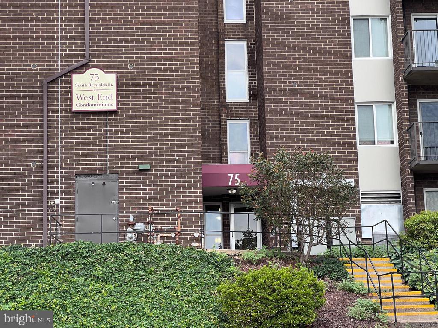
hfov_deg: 25.3
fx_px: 974
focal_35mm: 77
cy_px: 164
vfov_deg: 19.1
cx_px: 219
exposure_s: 1/171
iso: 32
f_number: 2.8
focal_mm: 9
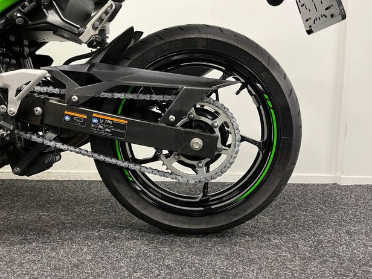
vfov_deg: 51.4
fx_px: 290
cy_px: 140
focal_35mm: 27
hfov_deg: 65.3
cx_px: 191
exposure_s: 1/50
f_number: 1.6
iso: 250
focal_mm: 5.1
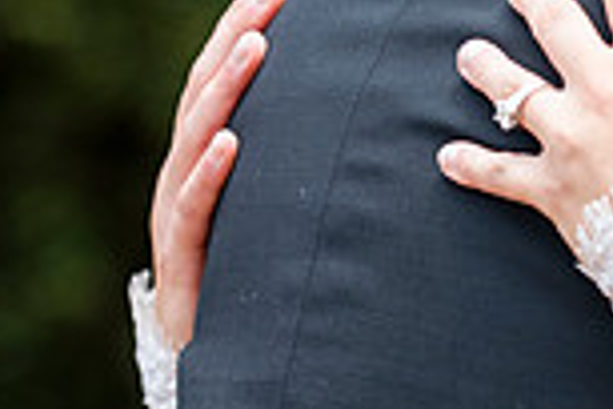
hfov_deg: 4.4
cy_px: -70
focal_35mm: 463
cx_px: 913
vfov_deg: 3.0
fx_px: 7883
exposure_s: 1/1000
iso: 500
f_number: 3.5
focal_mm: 122
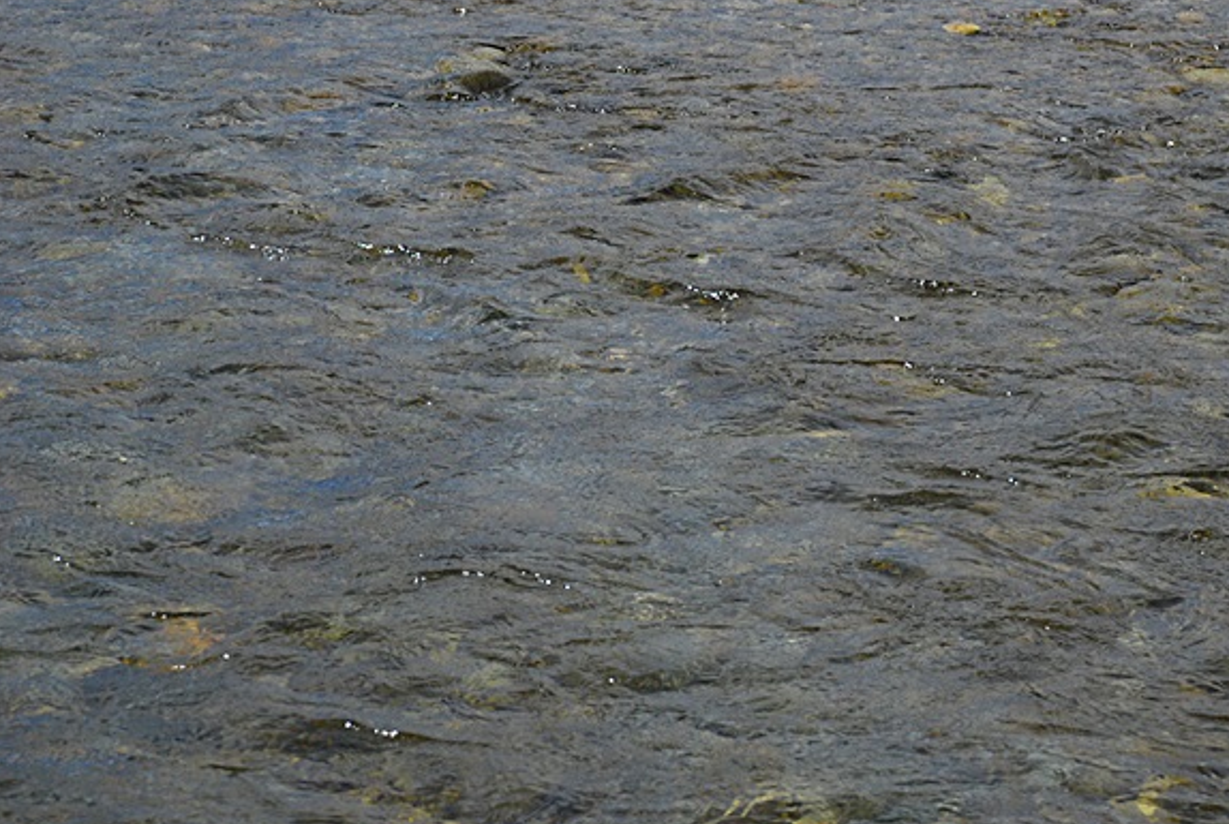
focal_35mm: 138
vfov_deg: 10.0
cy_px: 398
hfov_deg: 14.8
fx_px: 4720
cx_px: 837
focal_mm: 66
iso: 400
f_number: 5.6
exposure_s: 1/2000
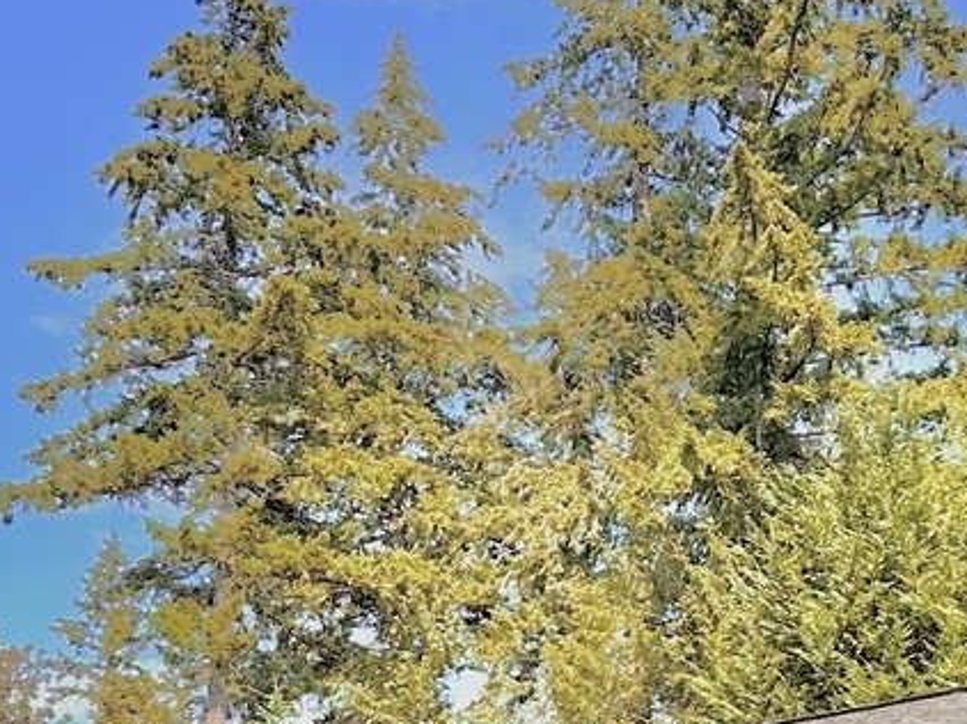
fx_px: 2541
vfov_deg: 15.6
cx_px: 396
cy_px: 887
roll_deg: -0.6
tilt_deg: +9.4
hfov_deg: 21.5
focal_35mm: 91
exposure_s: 1/2591
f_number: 1.78
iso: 80
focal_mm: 6.86
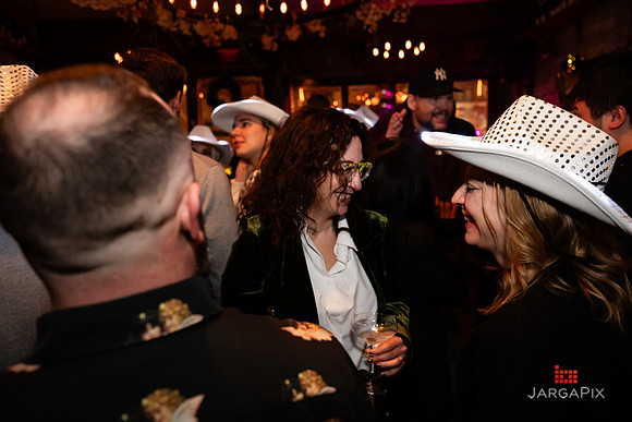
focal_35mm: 25
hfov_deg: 72.1
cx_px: 316
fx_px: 434
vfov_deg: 51.8
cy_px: 211
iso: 3200
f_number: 3.2
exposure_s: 1/100
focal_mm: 24
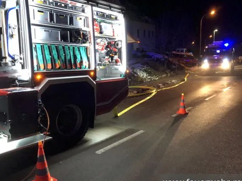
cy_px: 89
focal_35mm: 32
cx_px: 124
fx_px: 224
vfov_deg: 44.1
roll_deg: +2.9
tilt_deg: -9.8
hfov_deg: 56.8
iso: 100
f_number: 1.8
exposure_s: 1/5
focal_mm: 4
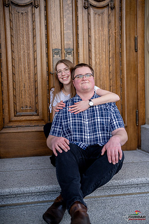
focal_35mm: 50
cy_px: 112
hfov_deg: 27.0
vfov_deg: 39.6
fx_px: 310
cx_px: 74
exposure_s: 1/6400
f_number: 1.8
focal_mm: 50
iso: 1250
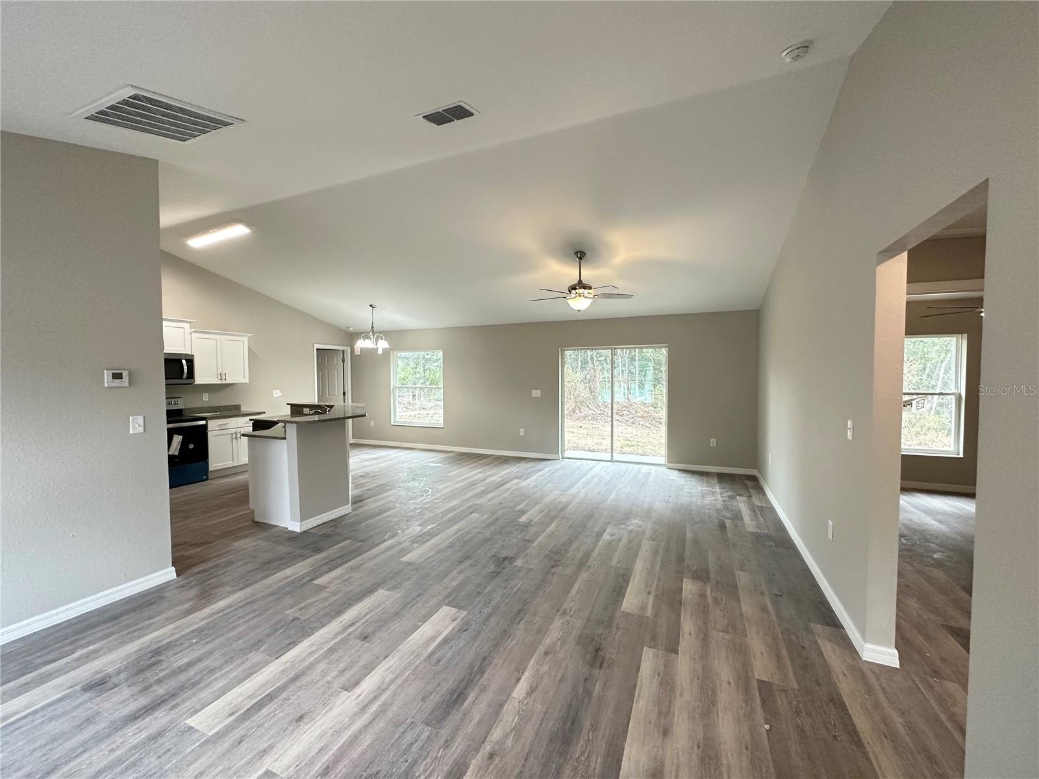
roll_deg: +0.3
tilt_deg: -2.4
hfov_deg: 102.1
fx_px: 420
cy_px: 390
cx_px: 520
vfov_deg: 85.7
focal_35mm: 14
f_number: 2.2
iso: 250
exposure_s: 1/120
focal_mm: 2.22
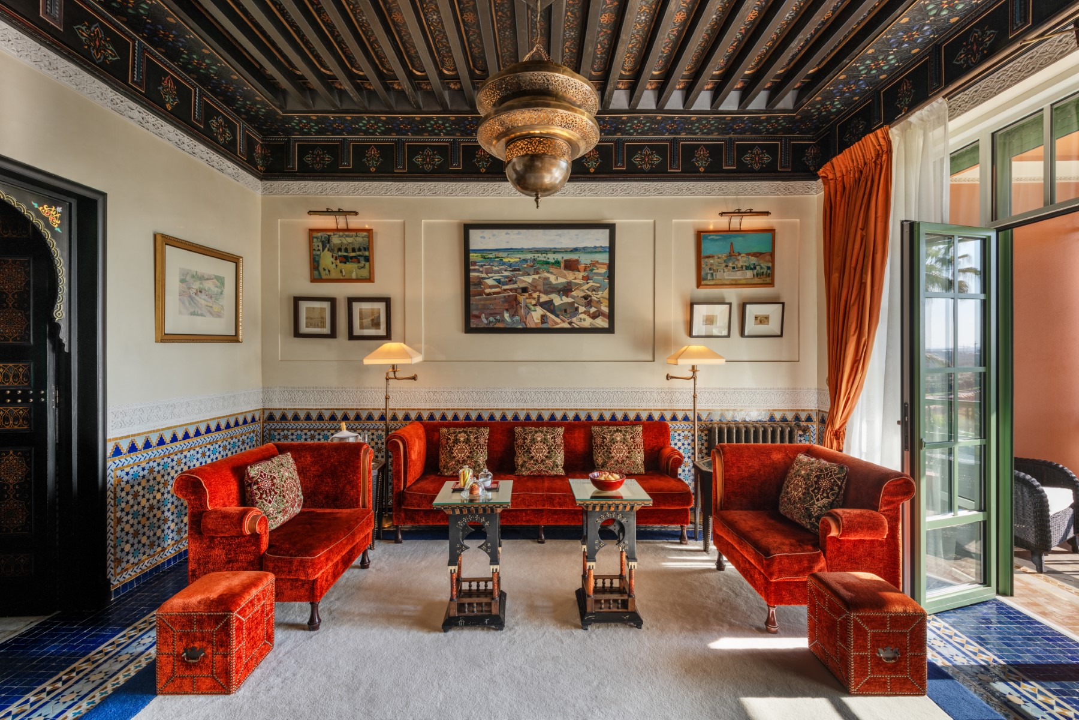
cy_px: 360
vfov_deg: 73.7
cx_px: 540
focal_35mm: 16
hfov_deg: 96.7
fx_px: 480
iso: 64
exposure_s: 1/15
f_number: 13
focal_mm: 16
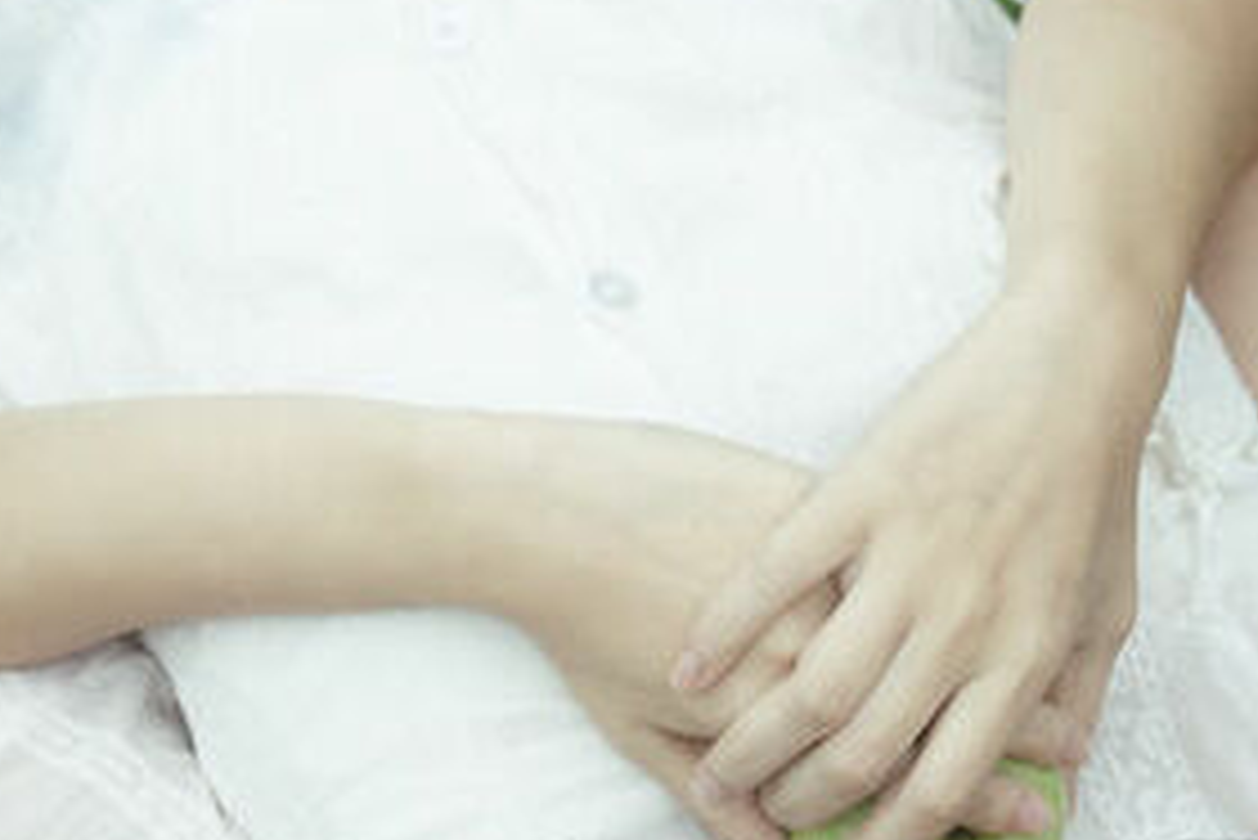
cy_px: 1002
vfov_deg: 8.2
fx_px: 5769
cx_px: 598
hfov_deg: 12.4
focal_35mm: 165
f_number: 4
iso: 200
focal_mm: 44
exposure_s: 1/200
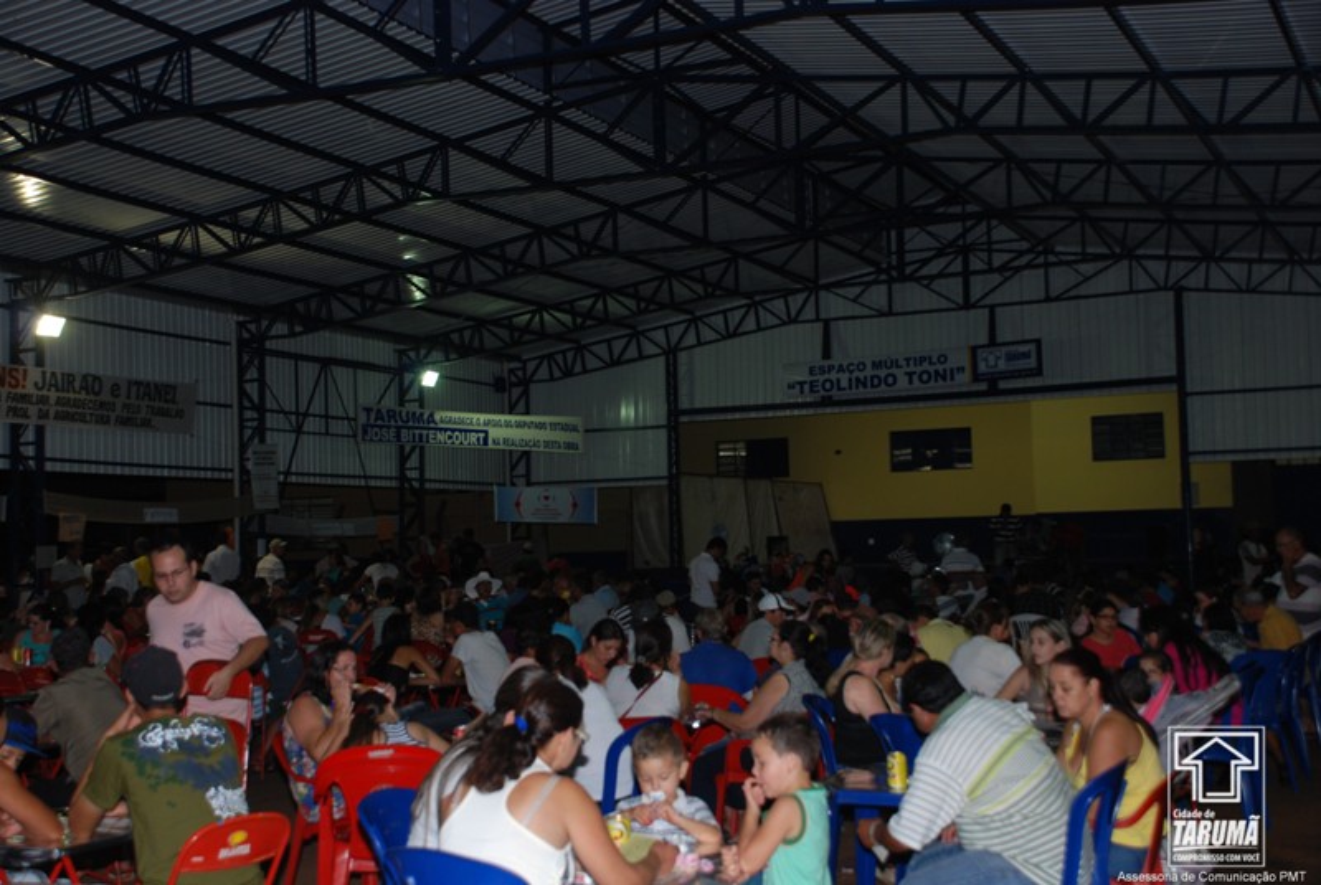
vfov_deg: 29.0
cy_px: 442
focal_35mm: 46
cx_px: 660
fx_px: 1709
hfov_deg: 42.3
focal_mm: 31
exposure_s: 1/60
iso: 200
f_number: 4.2
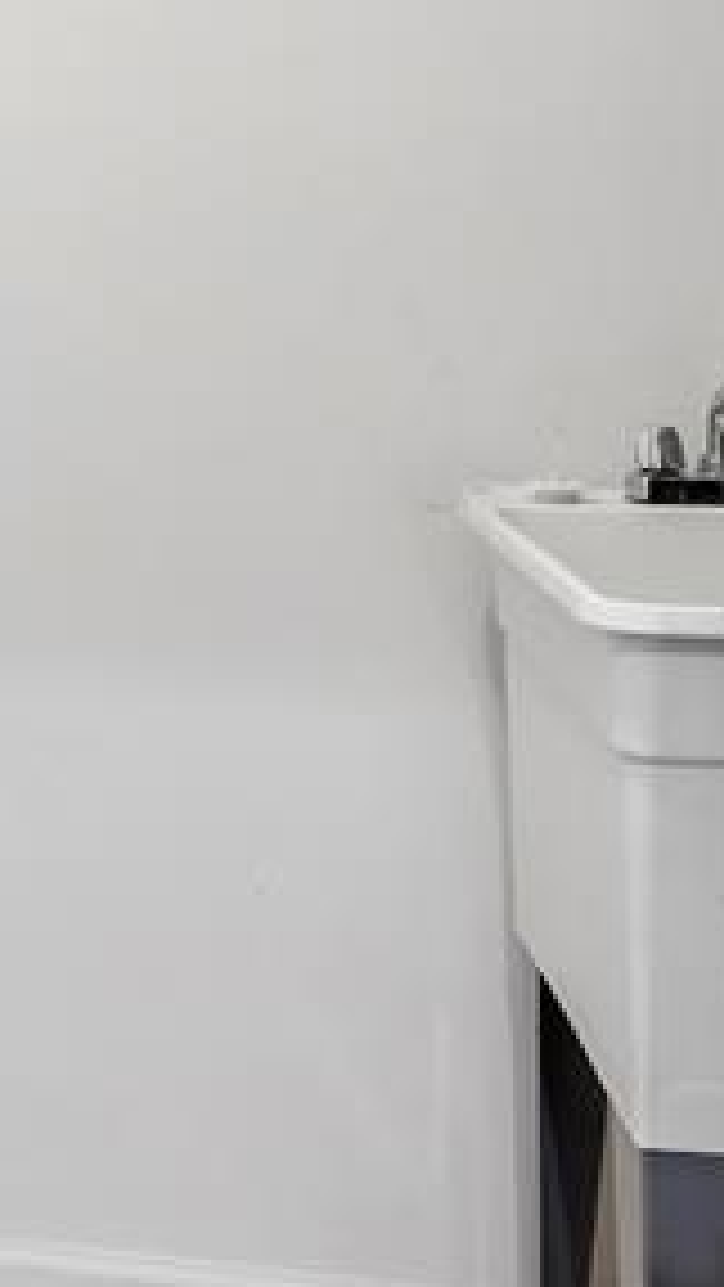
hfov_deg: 18.5
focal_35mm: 60
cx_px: -256
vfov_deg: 33.7
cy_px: 236
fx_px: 2047
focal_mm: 16
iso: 250
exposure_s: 3.2
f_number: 9
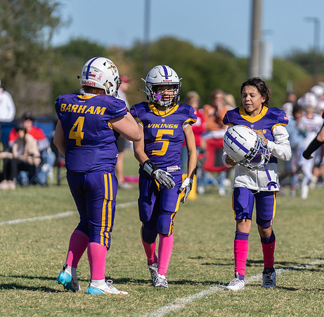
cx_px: 169
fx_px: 3560
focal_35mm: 340
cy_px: 170
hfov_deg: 5.2
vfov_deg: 5.1
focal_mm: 200
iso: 100
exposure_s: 1/2500
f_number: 2.8
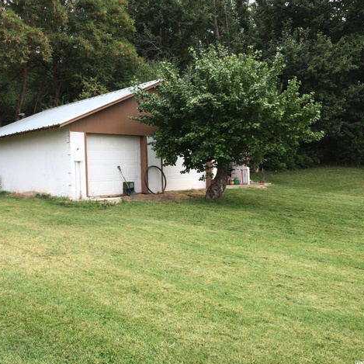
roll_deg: +3.4
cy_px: 181
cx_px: 131
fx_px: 416
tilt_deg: -2.3
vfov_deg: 47.2
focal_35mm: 35
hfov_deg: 46.7
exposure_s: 1/302
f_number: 2.2
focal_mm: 4.15
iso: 32
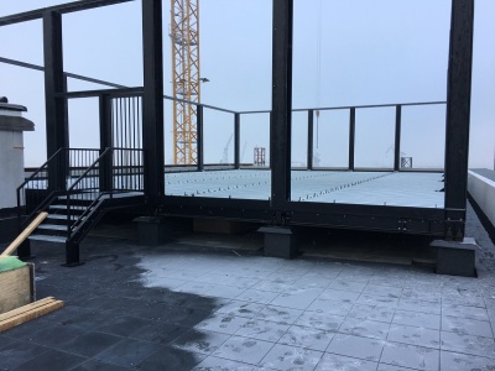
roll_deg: +0.2
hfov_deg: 61.7
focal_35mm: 29
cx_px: 248
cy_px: 186
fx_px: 415
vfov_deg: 48.2
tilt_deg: -4.6
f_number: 2.2
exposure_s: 1/175
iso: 25
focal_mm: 4.15
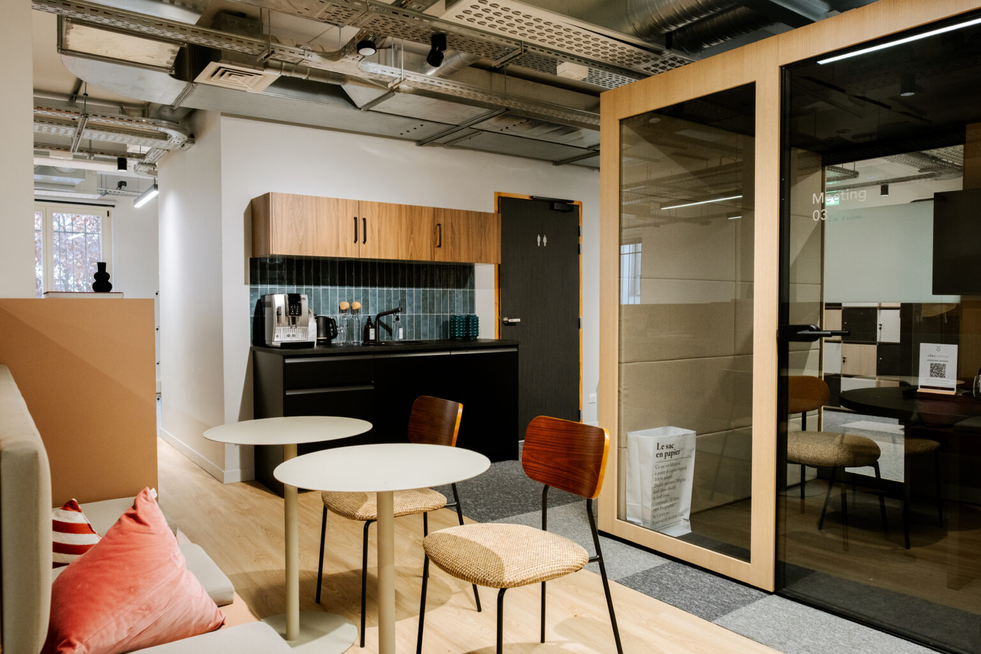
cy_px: 327
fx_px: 654
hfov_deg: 73.7
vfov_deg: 53.1
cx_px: 490
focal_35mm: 24
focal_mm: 16
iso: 800
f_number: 5
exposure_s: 1/20
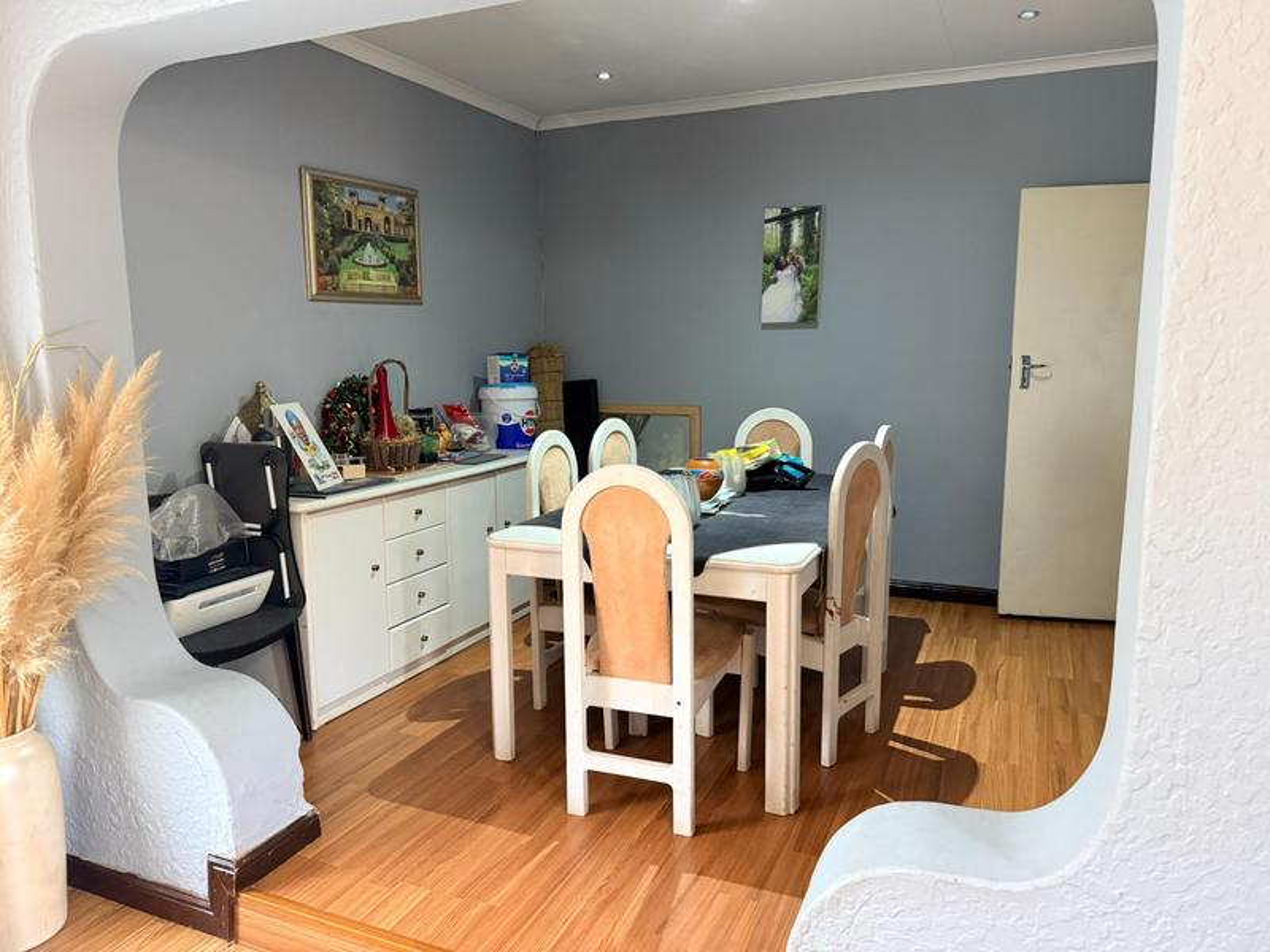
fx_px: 881
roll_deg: +0.2
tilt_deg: -8.5
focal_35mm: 24
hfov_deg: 71.6
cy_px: 476
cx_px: 635
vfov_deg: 56.8
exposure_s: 1/50
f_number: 1.78
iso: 640
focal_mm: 6.76
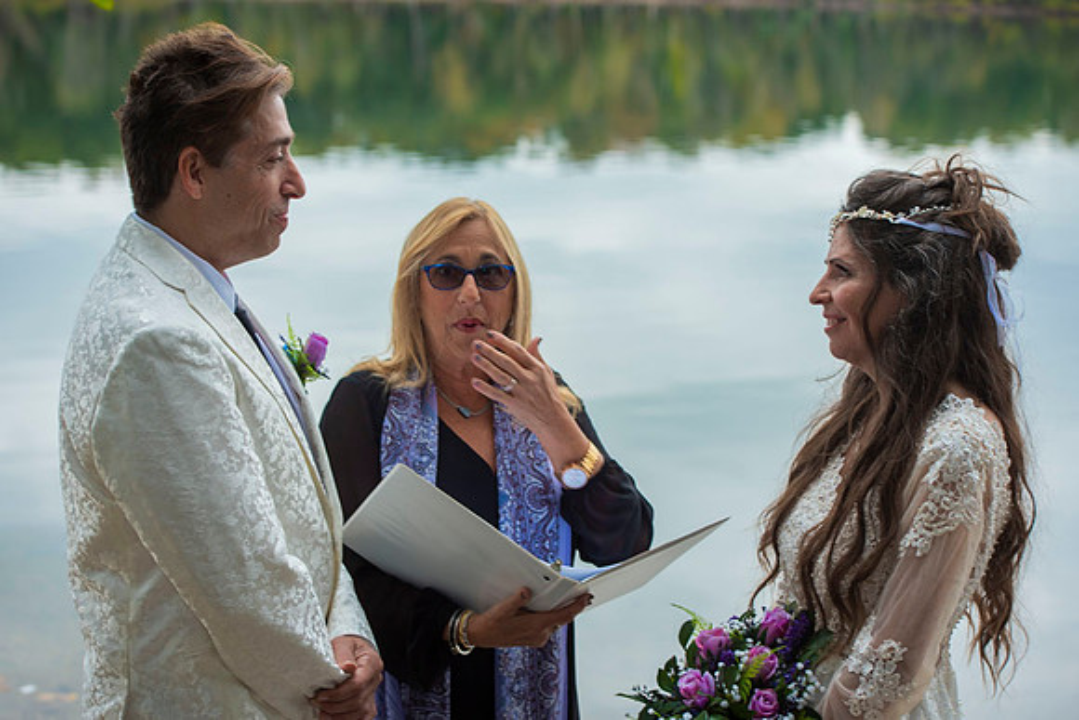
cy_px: 360
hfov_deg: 28.8
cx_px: 540
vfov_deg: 19.5
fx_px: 2098
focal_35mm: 70
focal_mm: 70
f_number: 5
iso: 160
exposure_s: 1/200
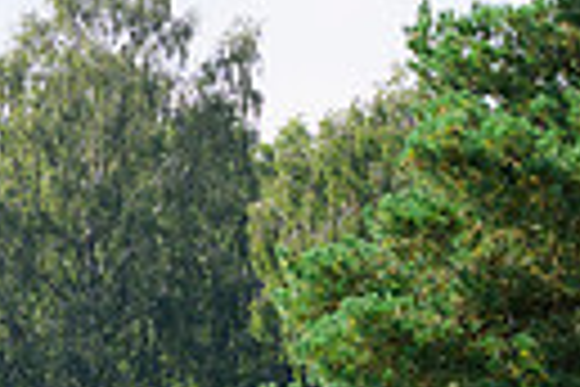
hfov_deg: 3.6
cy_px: 754
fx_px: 9070
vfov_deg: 2.4
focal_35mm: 563
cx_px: -549
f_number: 5.6
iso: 500
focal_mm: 125
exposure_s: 1/2000
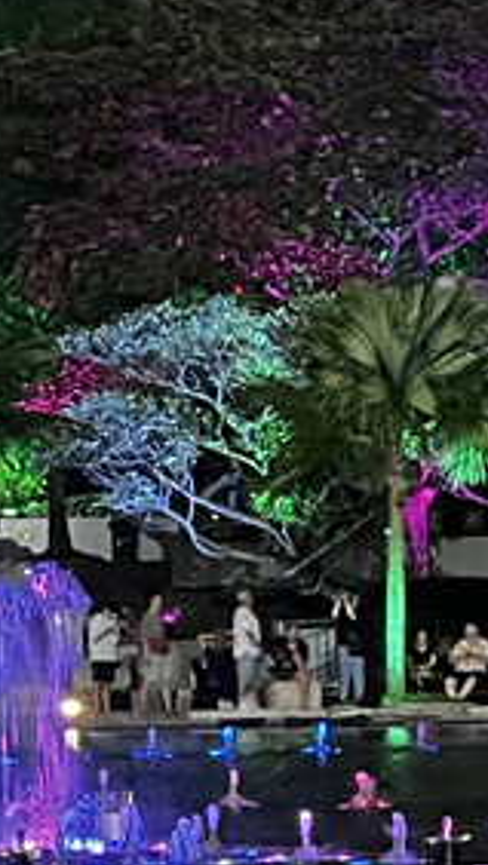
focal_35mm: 357
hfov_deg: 3.4
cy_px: 380
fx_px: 8198
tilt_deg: +2.2
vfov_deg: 6.0
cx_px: 25
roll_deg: +1.0
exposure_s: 1/25
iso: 1600
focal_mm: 9
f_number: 2.8
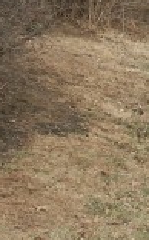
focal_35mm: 205
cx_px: 449
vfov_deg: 10.1
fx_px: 1337
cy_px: -45
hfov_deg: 5.9
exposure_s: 1/750
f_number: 3.5
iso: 100
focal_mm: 12.19
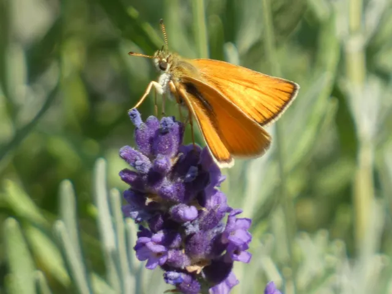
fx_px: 13589
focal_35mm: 1200
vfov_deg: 1.2
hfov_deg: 1.7
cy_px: 147
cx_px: 196
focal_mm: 215
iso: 80
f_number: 5.9
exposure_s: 1/200
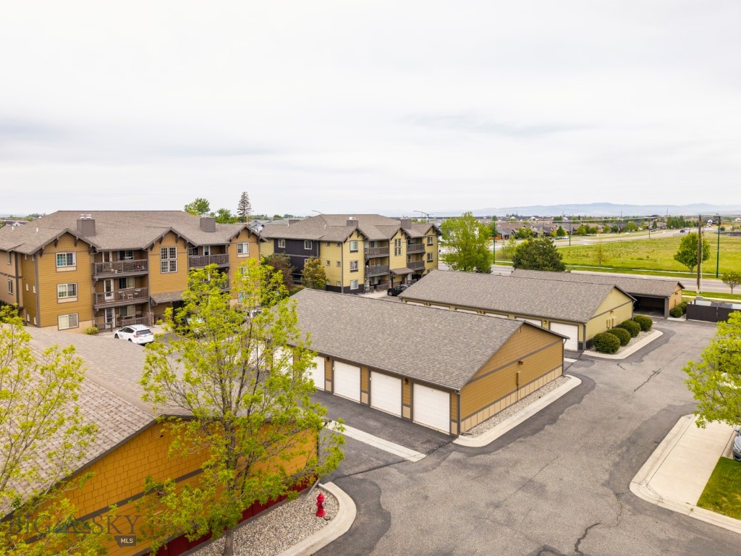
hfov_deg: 71.6
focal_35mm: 24
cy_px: 278
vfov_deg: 56.8
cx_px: 370
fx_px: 514
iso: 130
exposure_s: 1/50
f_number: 1.8
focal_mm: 8.67
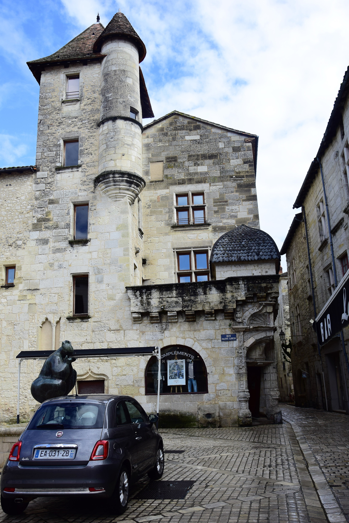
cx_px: 174
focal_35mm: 33
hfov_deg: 40.0
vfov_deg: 57.2
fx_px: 480
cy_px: 262
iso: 200
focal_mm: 22
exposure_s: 1/400
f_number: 8
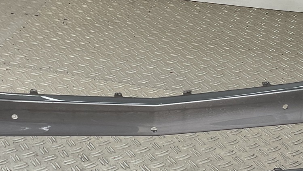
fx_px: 683
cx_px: 142
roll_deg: -2.5
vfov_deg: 14.1
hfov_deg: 25.0
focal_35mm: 85
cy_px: 27
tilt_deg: -24.1
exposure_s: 1/110
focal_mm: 3
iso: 16
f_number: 1.8
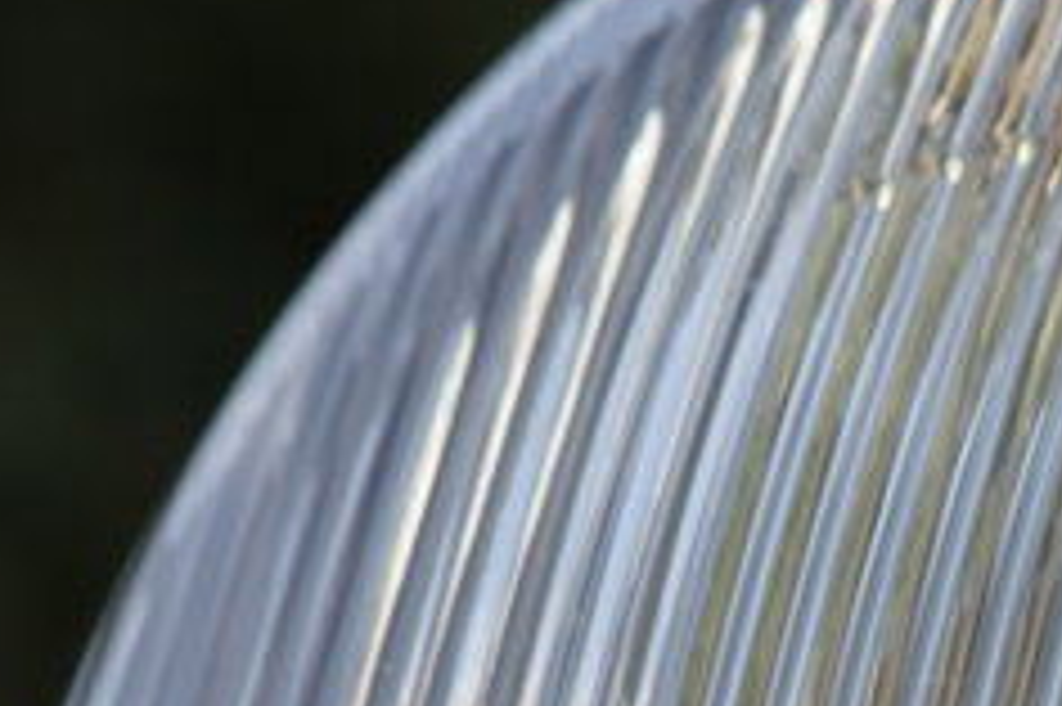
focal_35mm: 554
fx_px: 16331
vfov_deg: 2.5
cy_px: 1369
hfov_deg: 3.7
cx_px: 1584
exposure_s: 1/640
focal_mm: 85
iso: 400
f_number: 4
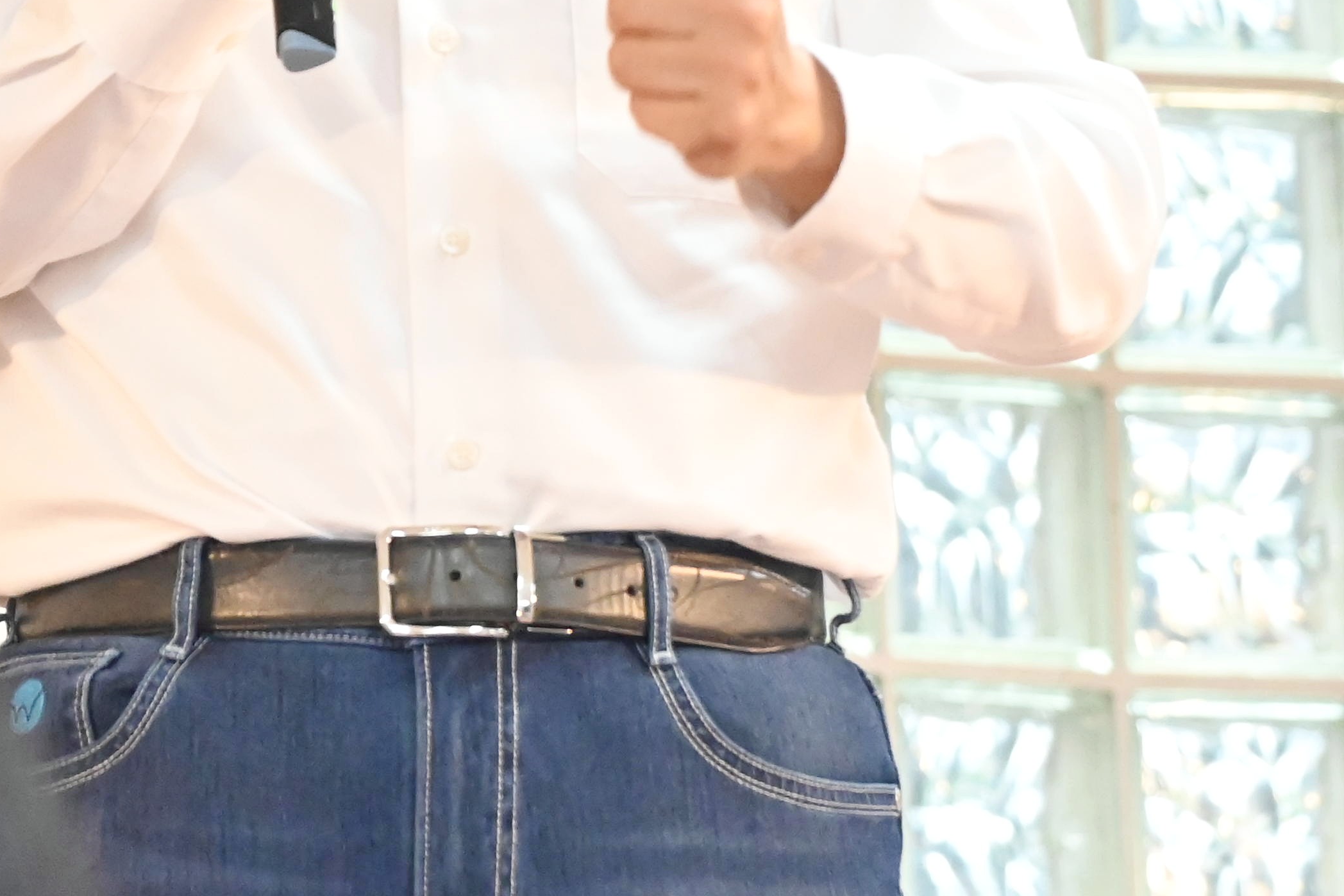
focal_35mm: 327
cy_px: -407
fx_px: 12206
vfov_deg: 4.2
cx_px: -14
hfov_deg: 6.3
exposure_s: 1/100
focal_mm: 83
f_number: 4
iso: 3600
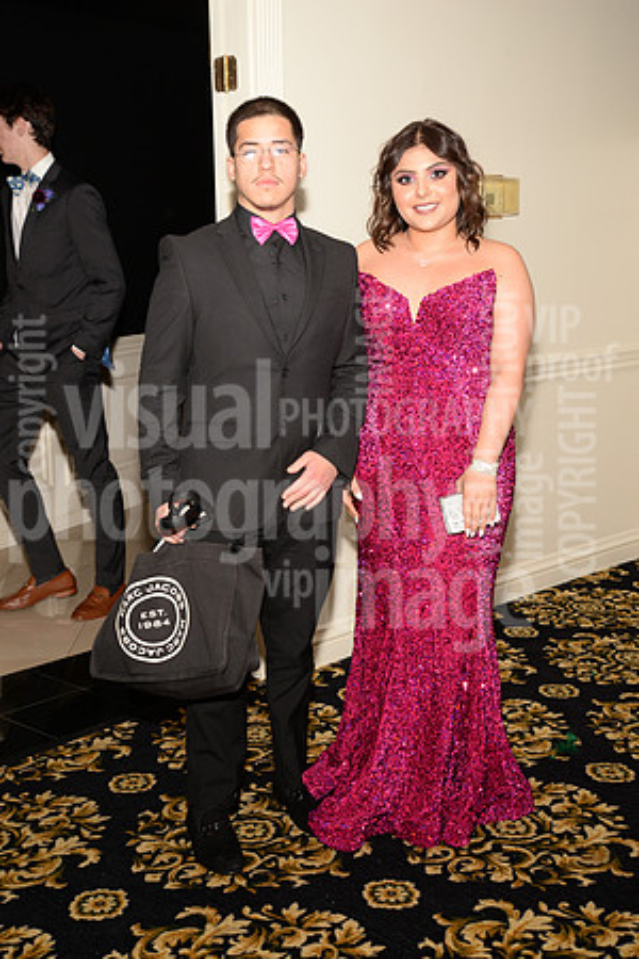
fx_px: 1331
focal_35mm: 50
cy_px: 480
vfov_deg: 39.6
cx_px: 320
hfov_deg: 27.0
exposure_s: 1/125
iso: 800
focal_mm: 50
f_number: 7.1
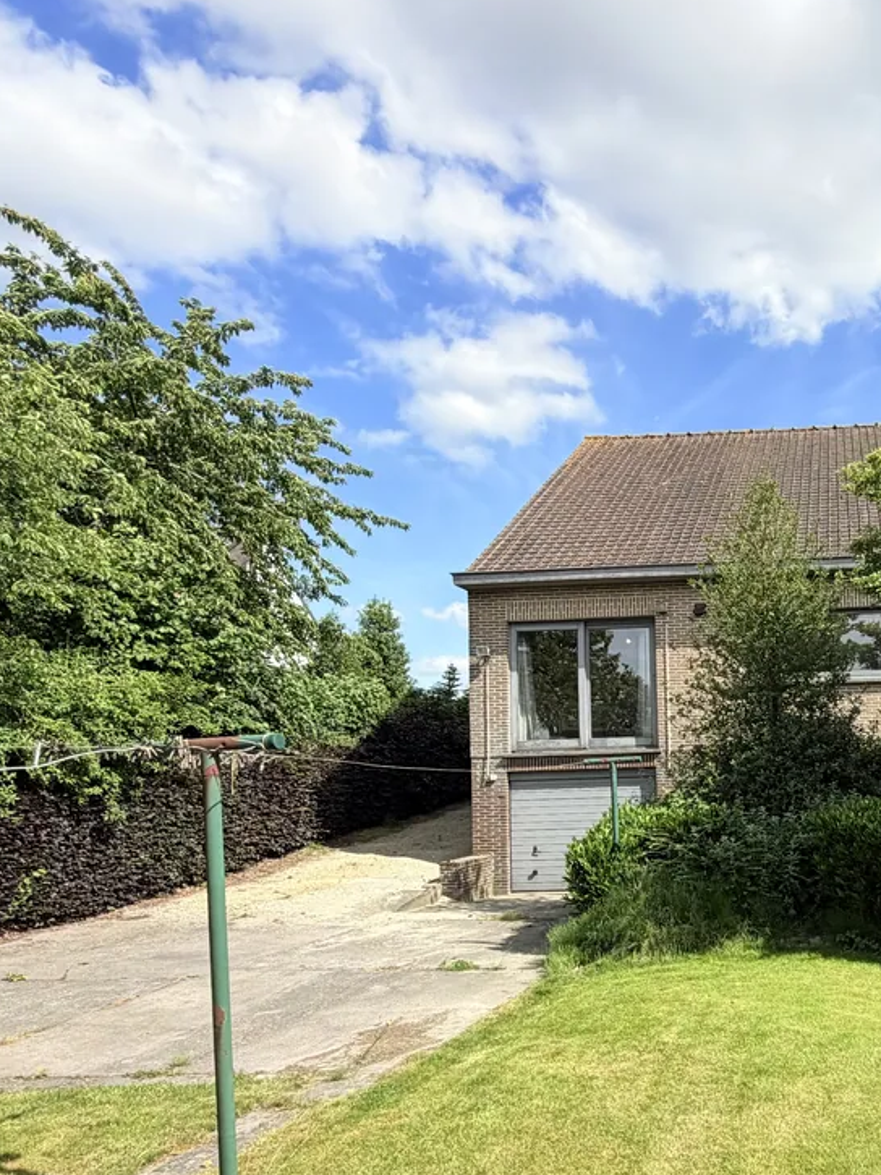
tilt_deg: +2.4
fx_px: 917
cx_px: 834
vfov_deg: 64.2
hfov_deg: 45.2
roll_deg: +2.3
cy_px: 748
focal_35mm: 27
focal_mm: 2.22
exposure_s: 1/770
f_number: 2.2
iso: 25
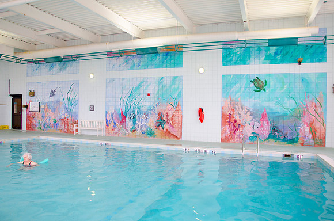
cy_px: 110
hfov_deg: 67.5
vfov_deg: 47.7
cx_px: 167
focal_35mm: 27
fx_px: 250
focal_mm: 18
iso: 400
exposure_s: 1/60
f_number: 5.6
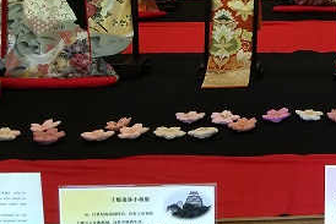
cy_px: -91
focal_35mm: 93
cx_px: 460
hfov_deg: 19.8
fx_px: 868
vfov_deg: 14.0
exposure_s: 1/30
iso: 125
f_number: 2.2
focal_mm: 4.12
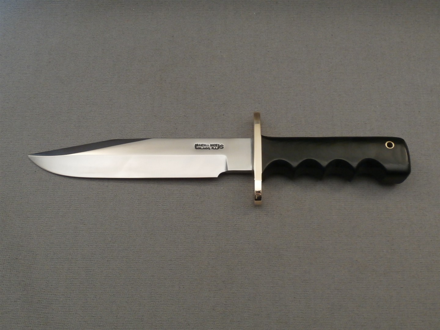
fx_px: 394
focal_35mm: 31
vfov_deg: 45.4
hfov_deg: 58.4
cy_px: 165
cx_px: 220
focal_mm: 5.46
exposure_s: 1/30
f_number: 3.3
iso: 400
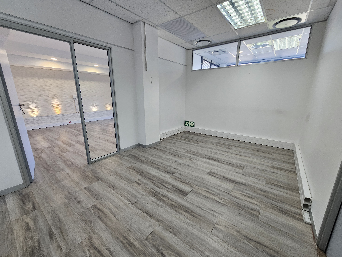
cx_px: 171
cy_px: 128
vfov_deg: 89.9
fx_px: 128
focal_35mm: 13
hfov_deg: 106.2
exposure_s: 1/50
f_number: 2.2
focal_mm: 2.2
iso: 64
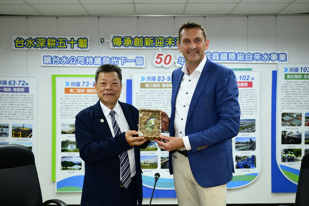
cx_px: 154
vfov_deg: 31.2
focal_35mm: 43
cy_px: 103
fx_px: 369
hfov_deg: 45.4
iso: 640
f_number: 5
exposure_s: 1/50
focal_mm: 43
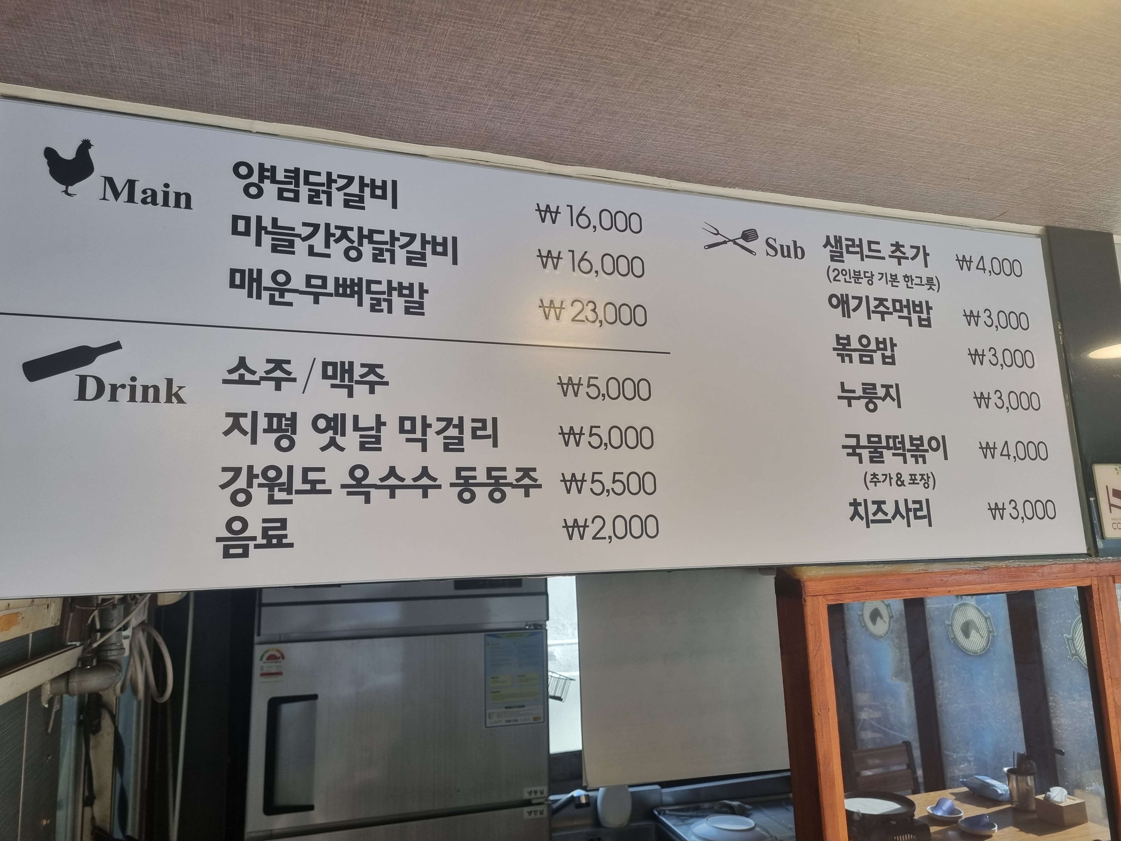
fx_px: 842
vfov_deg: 53.1
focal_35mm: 26
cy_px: 420
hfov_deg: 67.3
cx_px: 560
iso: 64
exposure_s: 1/120
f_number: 1.8
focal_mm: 5.4
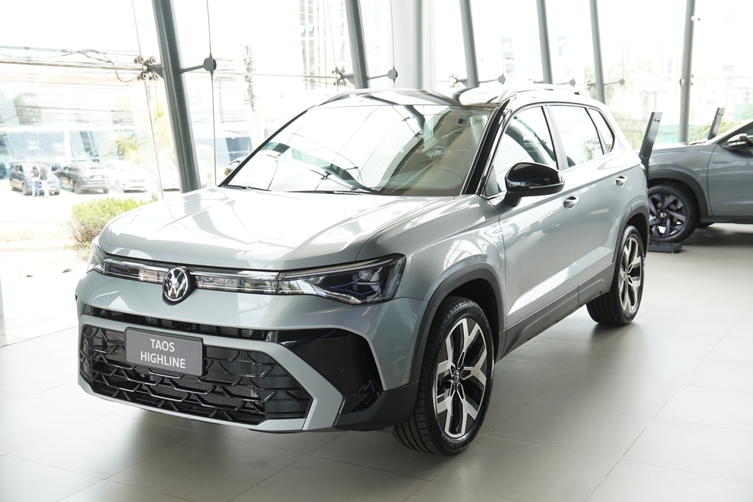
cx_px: 376
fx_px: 879
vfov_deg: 31.9
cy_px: 251
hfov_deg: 46.4
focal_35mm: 42
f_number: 4
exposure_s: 1/100
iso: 160
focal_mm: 28
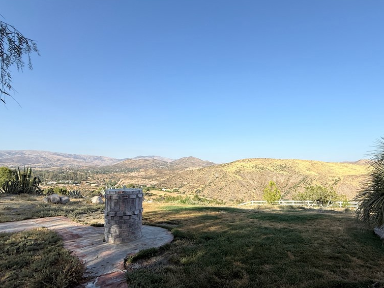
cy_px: 164
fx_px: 211
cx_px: 225
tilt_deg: +0.9
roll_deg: -0.1
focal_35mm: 19
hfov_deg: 83.9
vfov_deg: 68.3
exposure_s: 1/1312
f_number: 2.2
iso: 50
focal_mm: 2.22
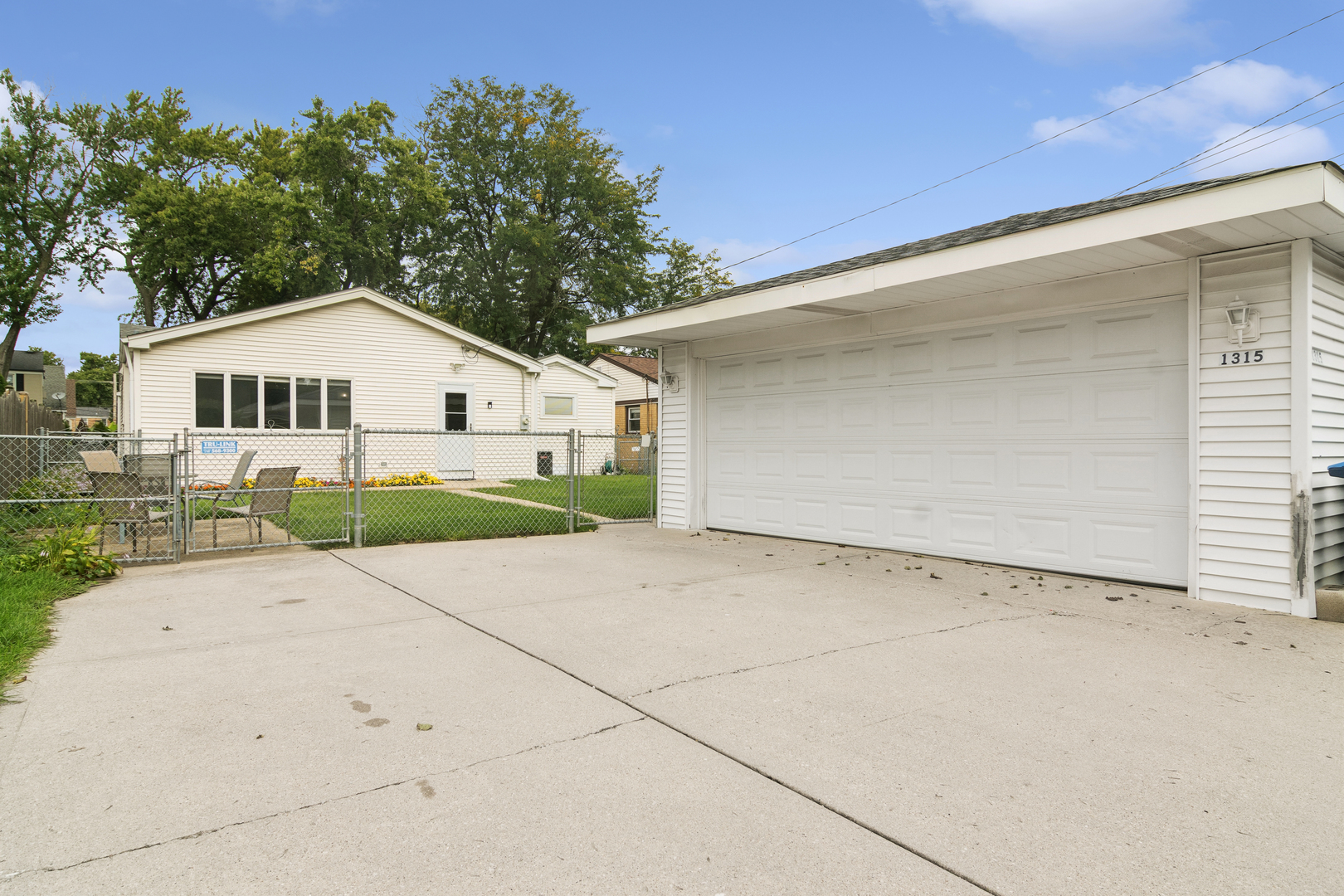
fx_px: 784
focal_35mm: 21
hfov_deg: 81.2
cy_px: 448
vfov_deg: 59.5
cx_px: 672
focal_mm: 14
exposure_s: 1/250
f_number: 8
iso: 200
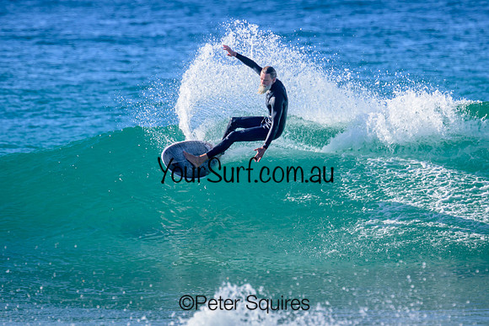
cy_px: 129
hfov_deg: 2.4
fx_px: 11848
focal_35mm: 872
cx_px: 255
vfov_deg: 1.6
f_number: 11
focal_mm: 640
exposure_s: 1/800
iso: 560
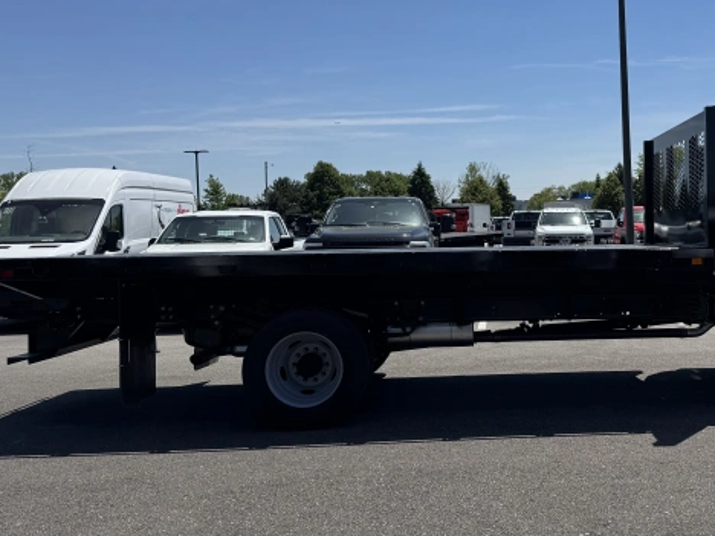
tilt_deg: -0.4
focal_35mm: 41
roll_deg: +2.0
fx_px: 847
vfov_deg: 35.1
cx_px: 526
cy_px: 231
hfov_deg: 44.4
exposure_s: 1/7092
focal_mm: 6.76
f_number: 1.78
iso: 80
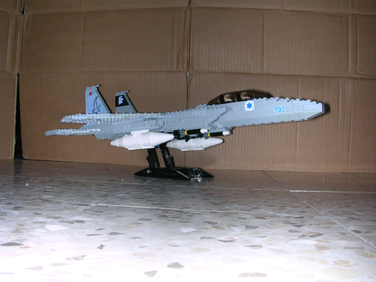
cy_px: 141
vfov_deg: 38.7
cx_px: 188
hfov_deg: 50.1
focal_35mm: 37
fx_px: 402
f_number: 4.5
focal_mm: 5.6
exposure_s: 1/60
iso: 100
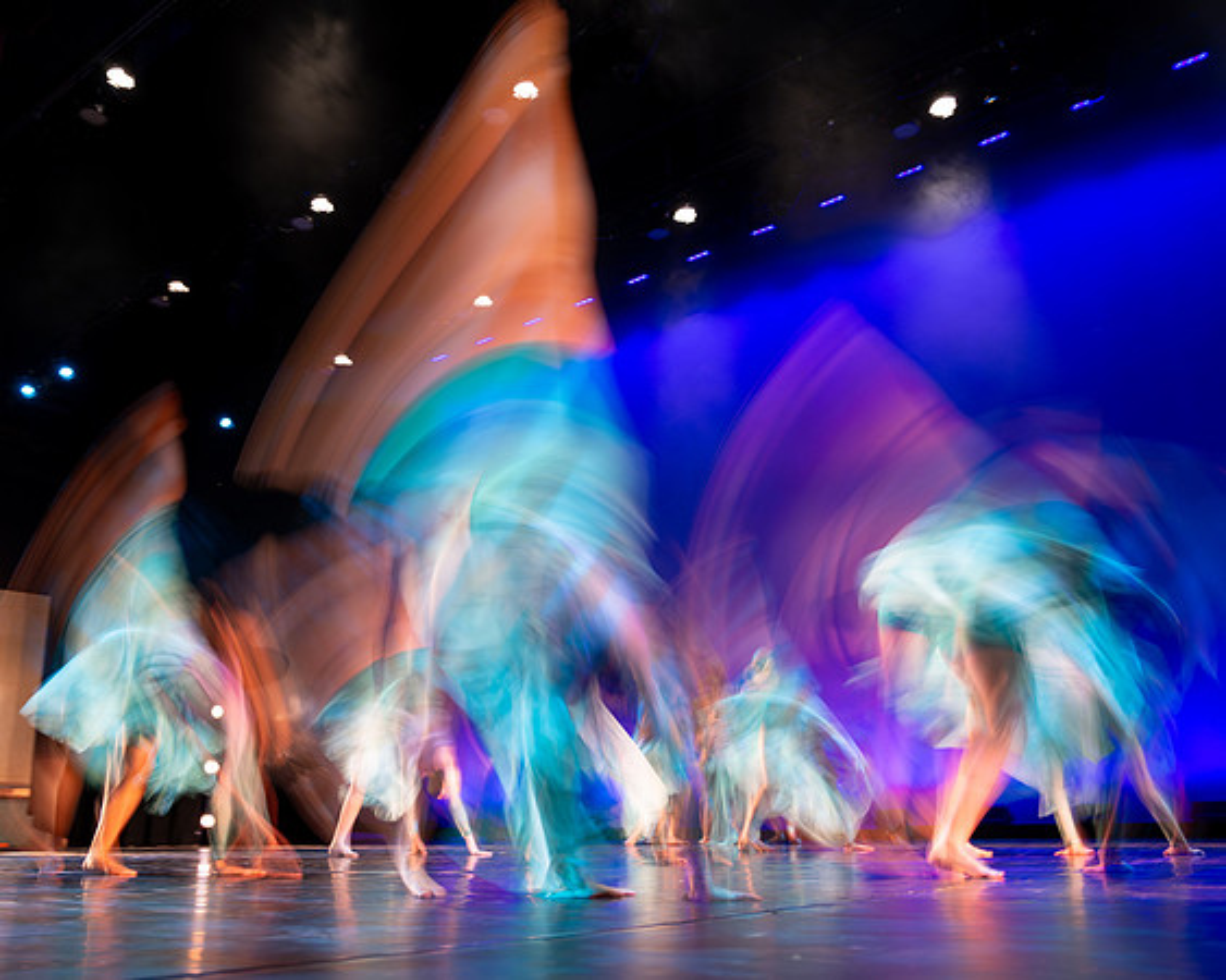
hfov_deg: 57.9
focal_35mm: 31
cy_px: 508
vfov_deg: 47.7
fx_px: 1107
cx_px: 571
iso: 200
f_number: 4
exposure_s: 1/3
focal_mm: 24
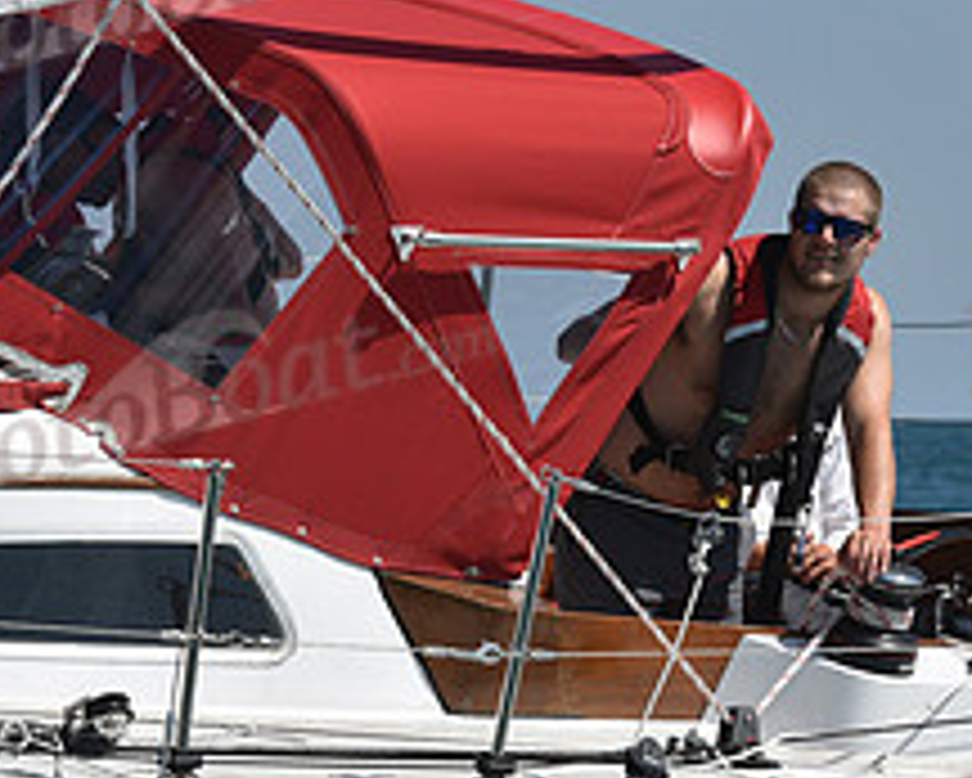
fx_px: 11224
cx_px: 734
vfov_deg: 4.0
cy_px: 573
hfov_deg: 5.0
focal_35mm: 390
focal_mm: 155
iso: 250
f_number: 10
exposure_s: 1/1250
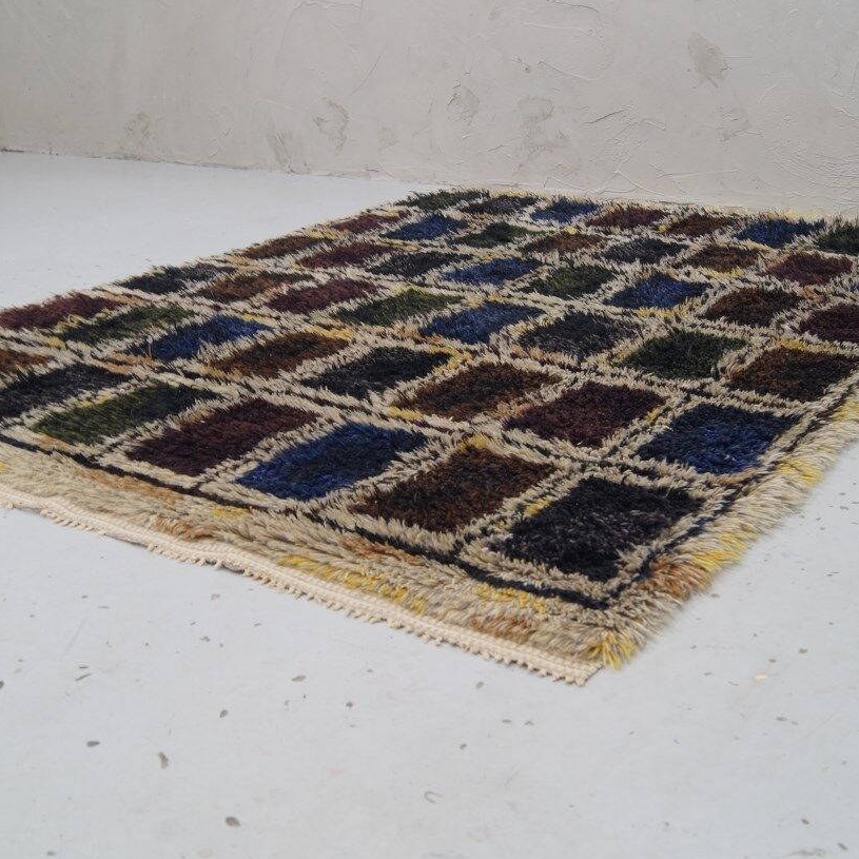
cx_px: 429
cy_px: 425
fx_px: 1207
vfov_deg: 39.2
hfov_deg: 39.2
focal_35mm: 43
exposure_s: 1/10
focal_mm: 22
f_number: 6.3
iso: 400
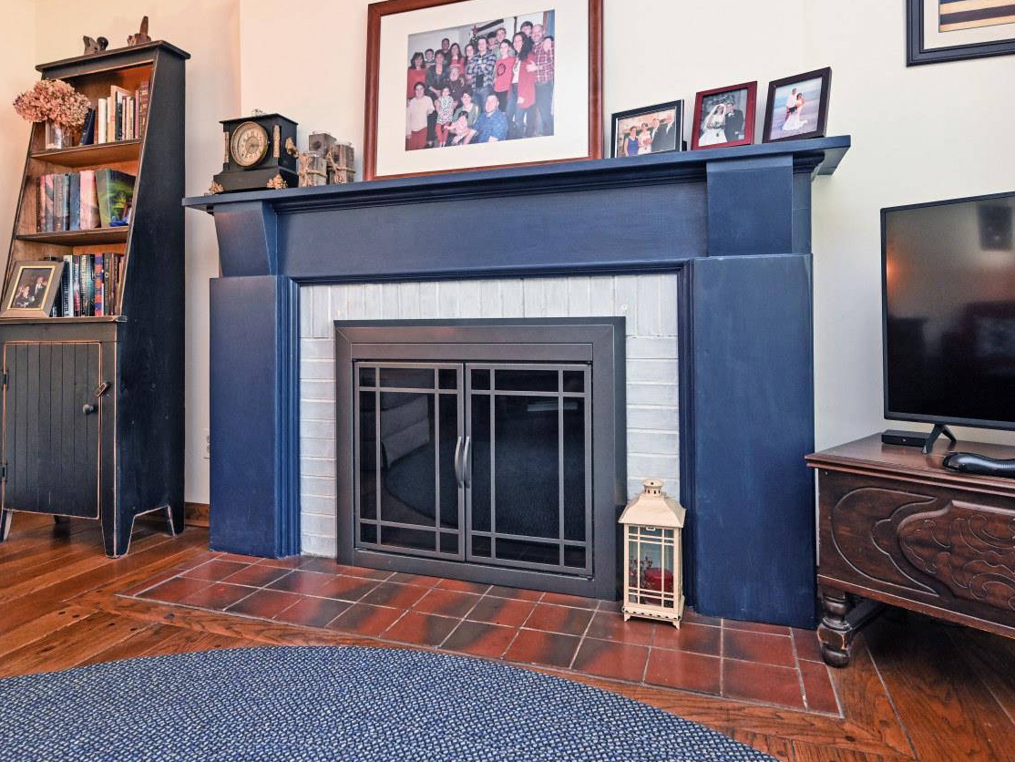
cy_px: 314
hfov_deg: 74.7
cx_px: 490
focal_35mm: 23
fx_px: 664
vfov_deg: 59.3
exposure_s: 1/60
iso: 1400
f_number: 4
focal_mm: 17.5
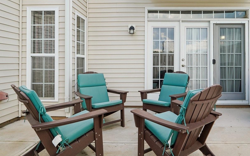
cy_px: 64
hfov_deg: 69.8
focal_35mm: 26
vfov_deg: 47.4
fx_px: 177
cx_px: 148
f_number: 8
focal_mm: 10
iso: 100
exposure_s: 1/30
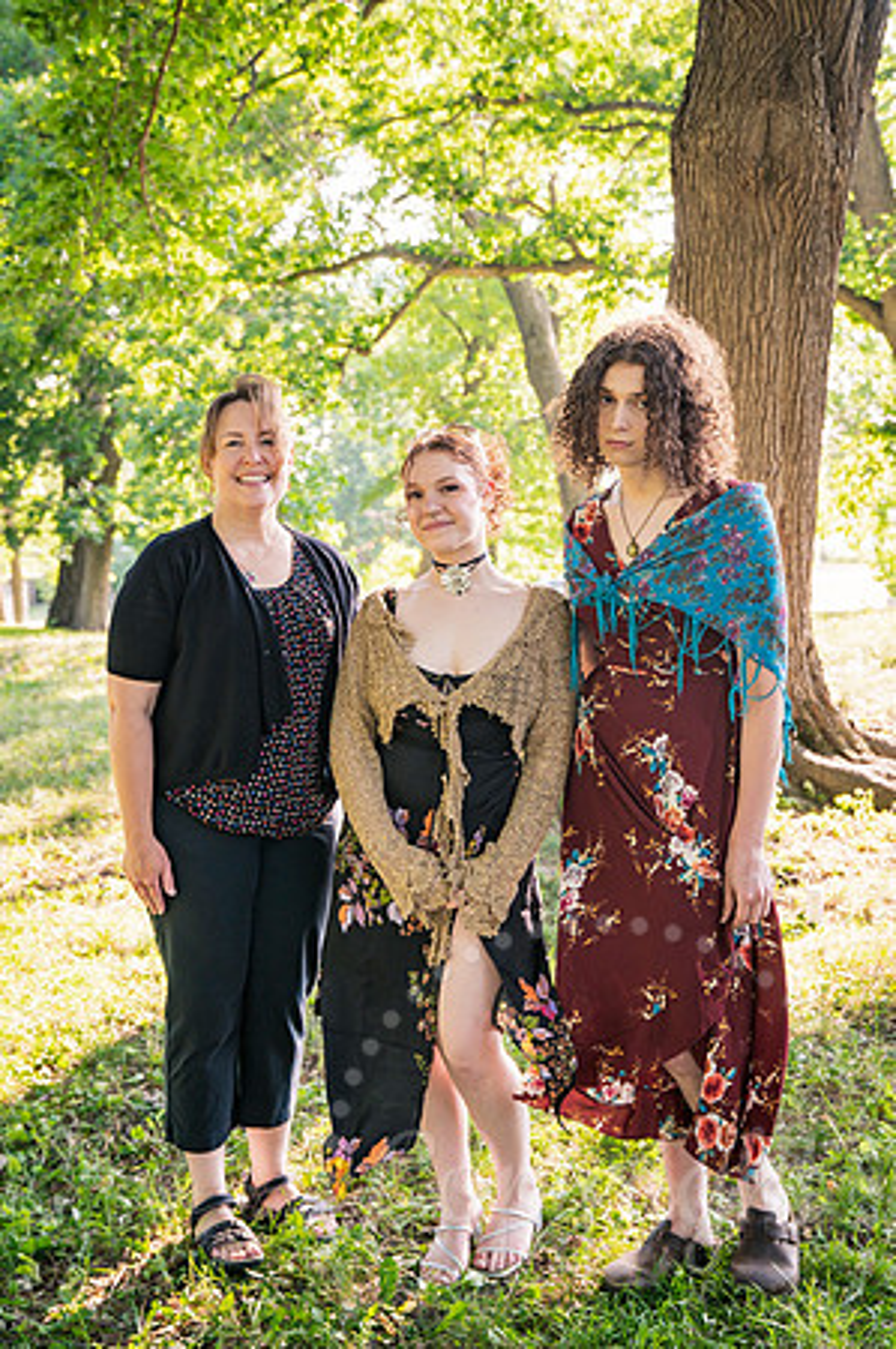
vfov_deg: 41.2
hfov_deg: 28.0
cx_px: 448
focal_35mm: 48
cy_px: 674
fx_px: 1796
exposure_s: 1/160
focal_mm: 48
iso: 250
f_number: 4.5
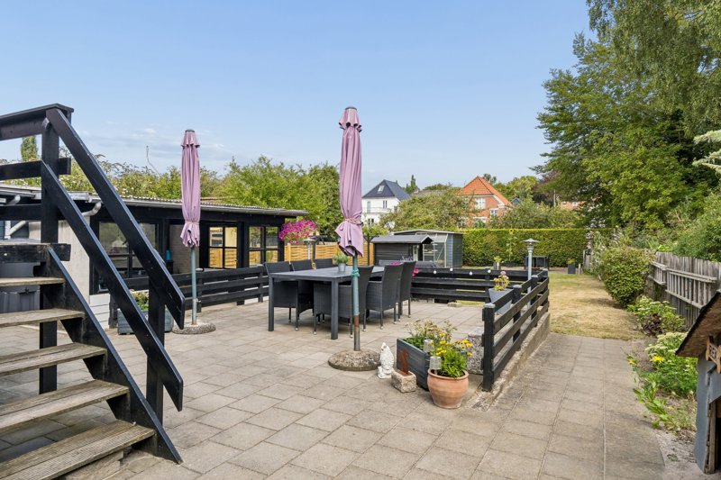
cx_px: 360
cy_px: 240
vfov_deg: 53.1
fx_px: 481
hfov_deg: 73.8
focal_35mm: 24
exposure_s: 1/500
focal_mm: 16
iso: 250
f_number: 8
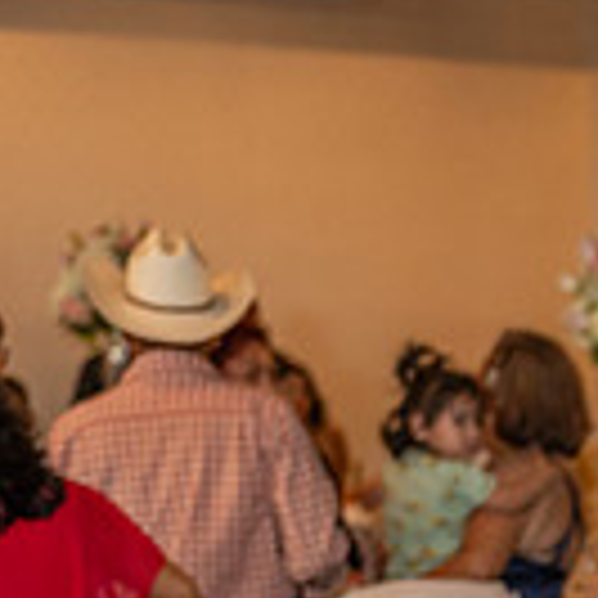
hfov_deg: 12.0
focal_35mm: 133
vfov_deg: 12.6
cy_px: 839
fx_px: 2599
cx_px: 1111
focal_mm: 36
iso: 1000
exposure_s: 1/200
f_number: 2.8
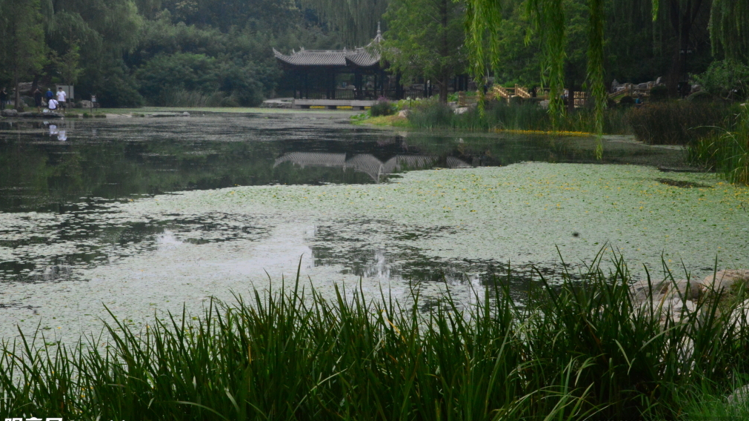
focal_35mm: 70
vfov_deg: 17.2
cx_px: 371
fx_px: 1390
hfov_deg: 30.2
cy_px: 186
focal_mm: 44
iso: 2500
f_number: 29
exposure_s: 1/250
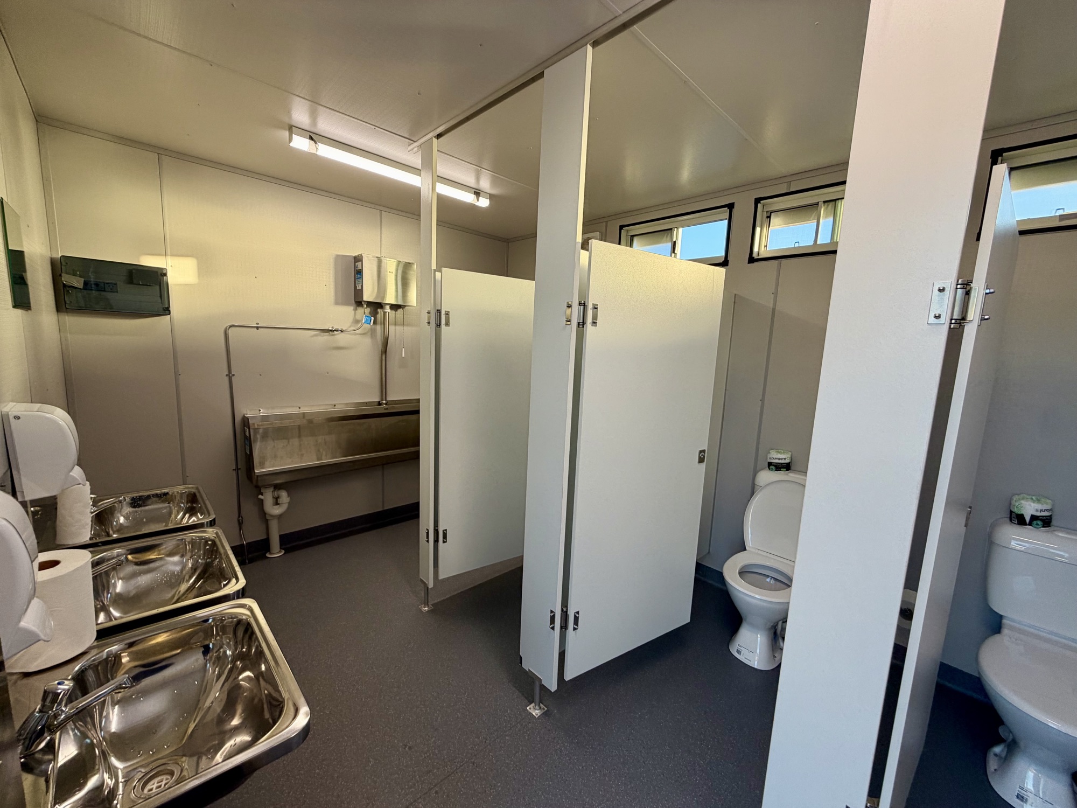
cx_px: 538
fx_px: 436
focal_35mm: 14
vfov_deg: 85.7
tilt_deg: -5.0
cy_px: 404
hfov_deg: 102.1
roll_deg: -4.4
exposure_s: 1/121
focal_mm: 2.22
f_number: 2.2
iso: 64
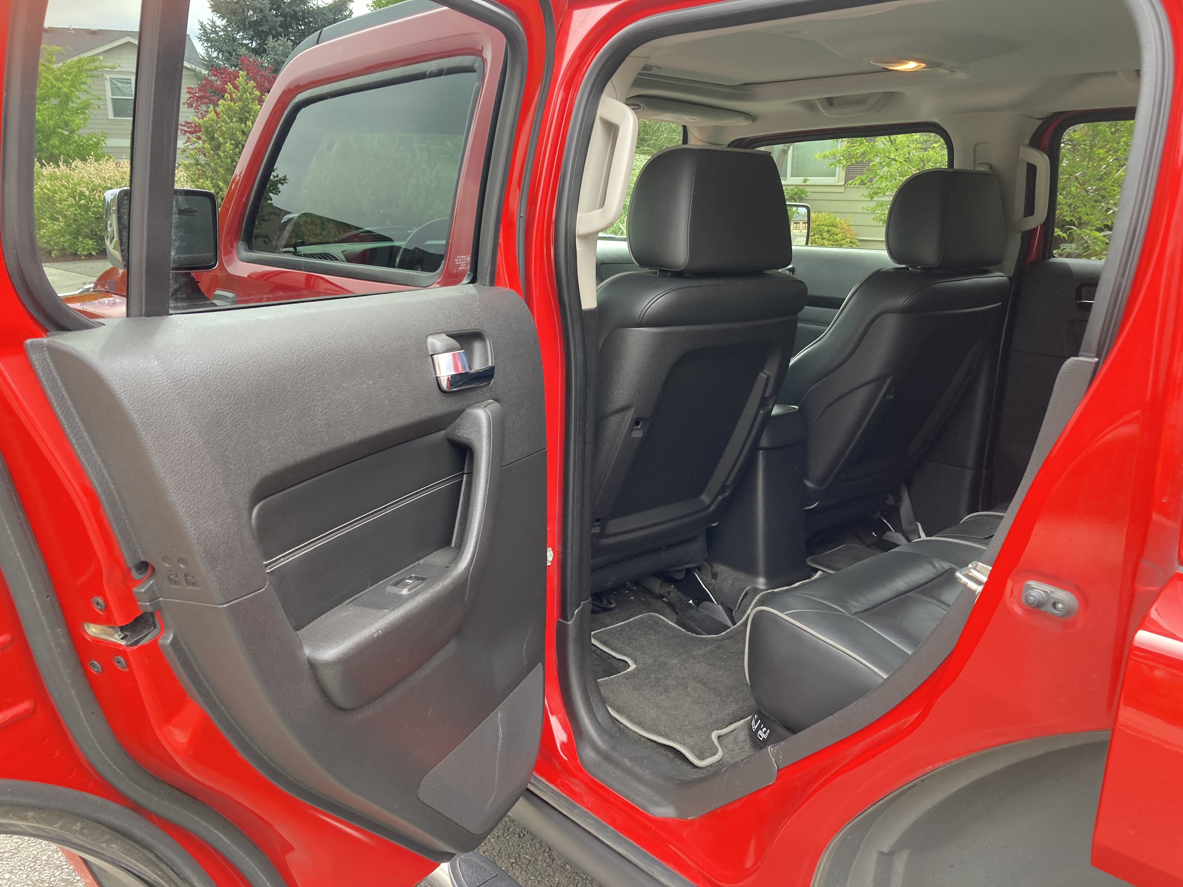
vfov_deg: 49.7
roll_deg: +0.5
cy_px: 444
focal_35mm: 28
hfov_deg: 63.4
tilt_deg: -15.5
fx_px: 957
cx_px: 592
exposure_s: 1/121
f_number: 1.8
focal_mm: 3.99
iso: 50
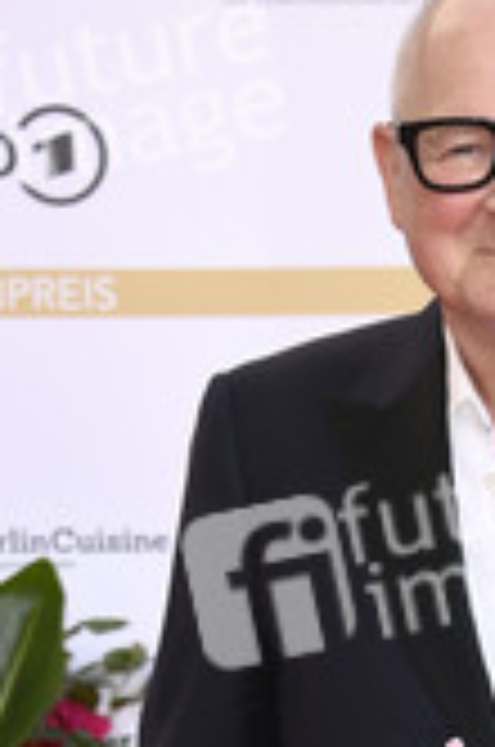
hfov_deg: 5.8
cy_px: 788
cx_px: 544
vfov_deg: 8.7
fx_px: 4888
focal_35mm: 236
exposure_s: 1/250
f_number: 6.3
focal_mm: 98
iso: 500
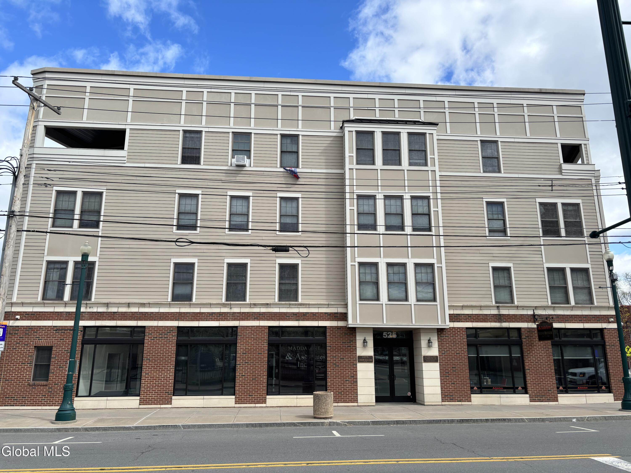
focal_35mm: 26
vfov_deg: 53.1
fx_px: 474
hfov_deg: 67.3
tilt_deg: +14.4
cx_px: 316
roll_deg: -0.1
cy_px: 236
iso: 50
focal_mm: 5.96
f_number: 1.6
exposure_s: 1/2451
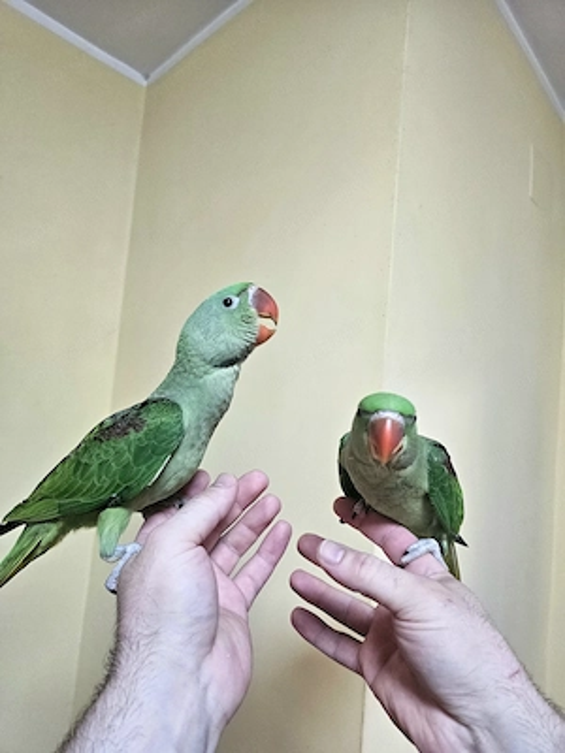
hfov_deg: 58.9
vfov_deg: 73.9
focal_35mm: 23
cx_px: 282
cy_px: 376
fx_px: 501
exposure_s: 1/101
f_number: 1.7
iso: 250
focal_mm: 6.3
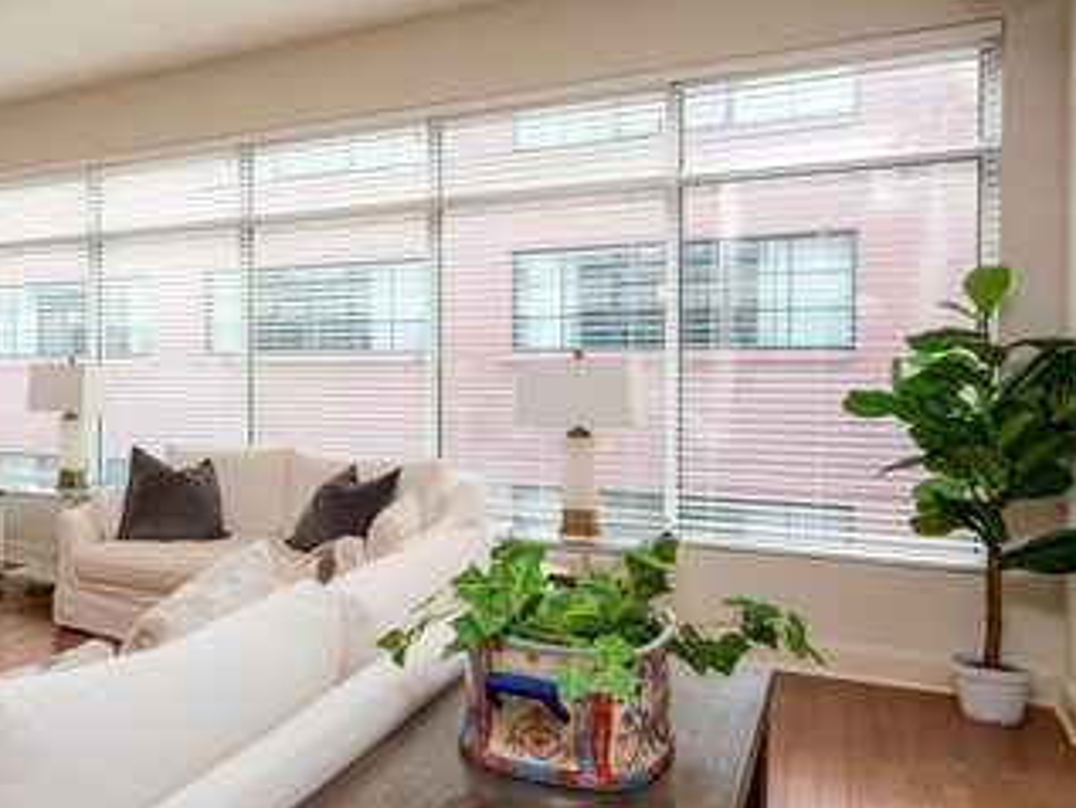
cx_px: 78
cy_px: 394
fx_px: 994
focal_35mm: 32
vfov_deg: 44.2
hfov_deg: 49.6
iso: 320
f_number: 7.1
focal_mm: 16.5
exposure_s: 1/125
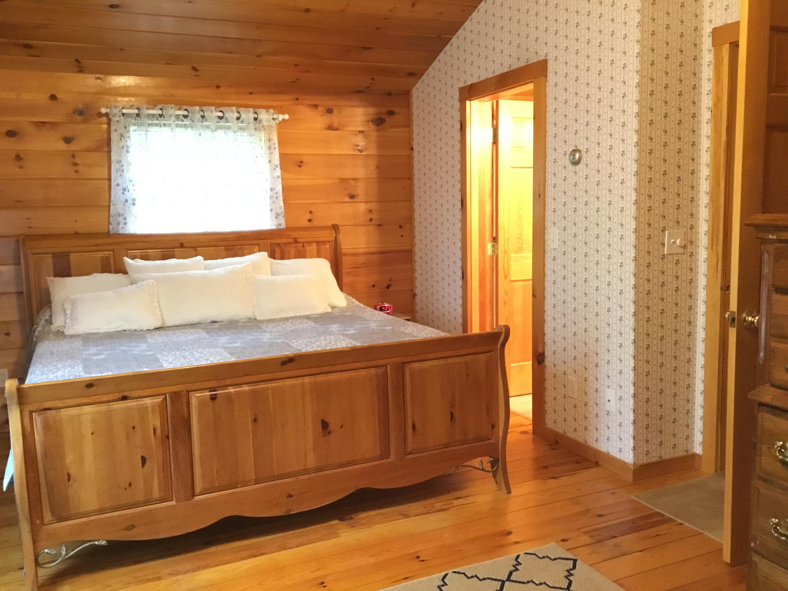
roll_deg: +1.2
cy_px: 296
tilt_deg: -7.1
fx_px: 706
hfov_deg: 58.4
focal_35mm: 31
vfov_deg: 45.4
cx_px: 394
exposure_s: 1/15
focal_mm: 3.3
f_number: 2.4
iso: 320
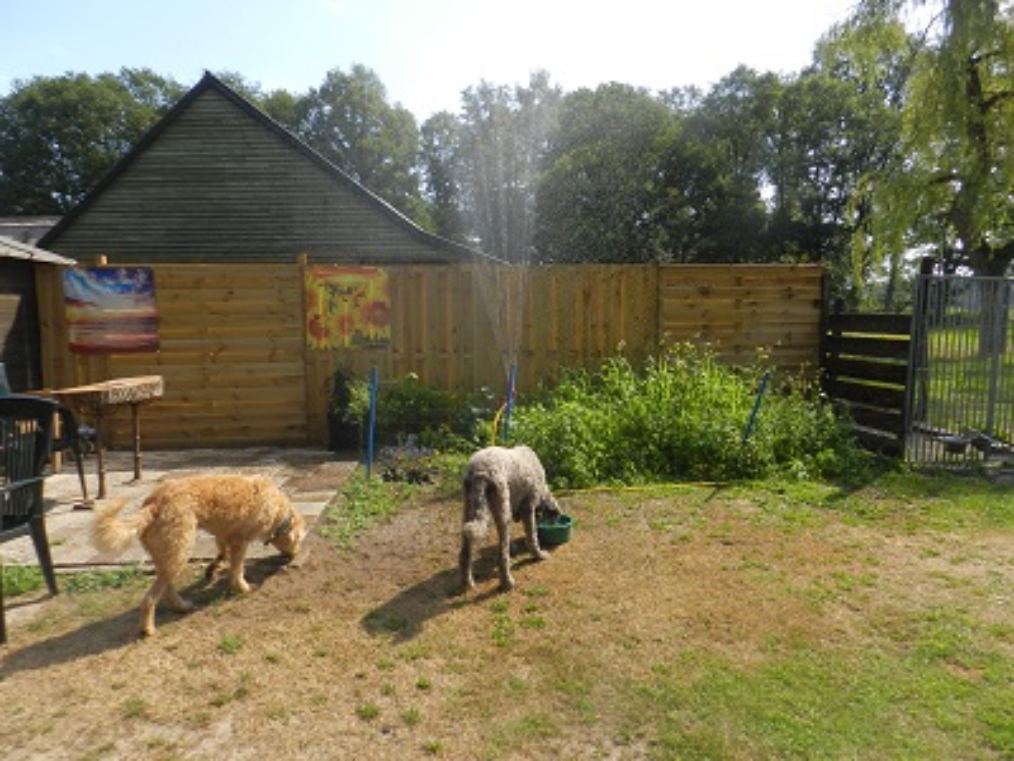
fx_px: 674
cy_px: 380
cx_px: 507
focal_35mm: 23
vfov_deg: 58.9
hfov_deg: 73.9
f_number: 3.4
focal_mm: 4
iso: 160
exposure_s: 1/800
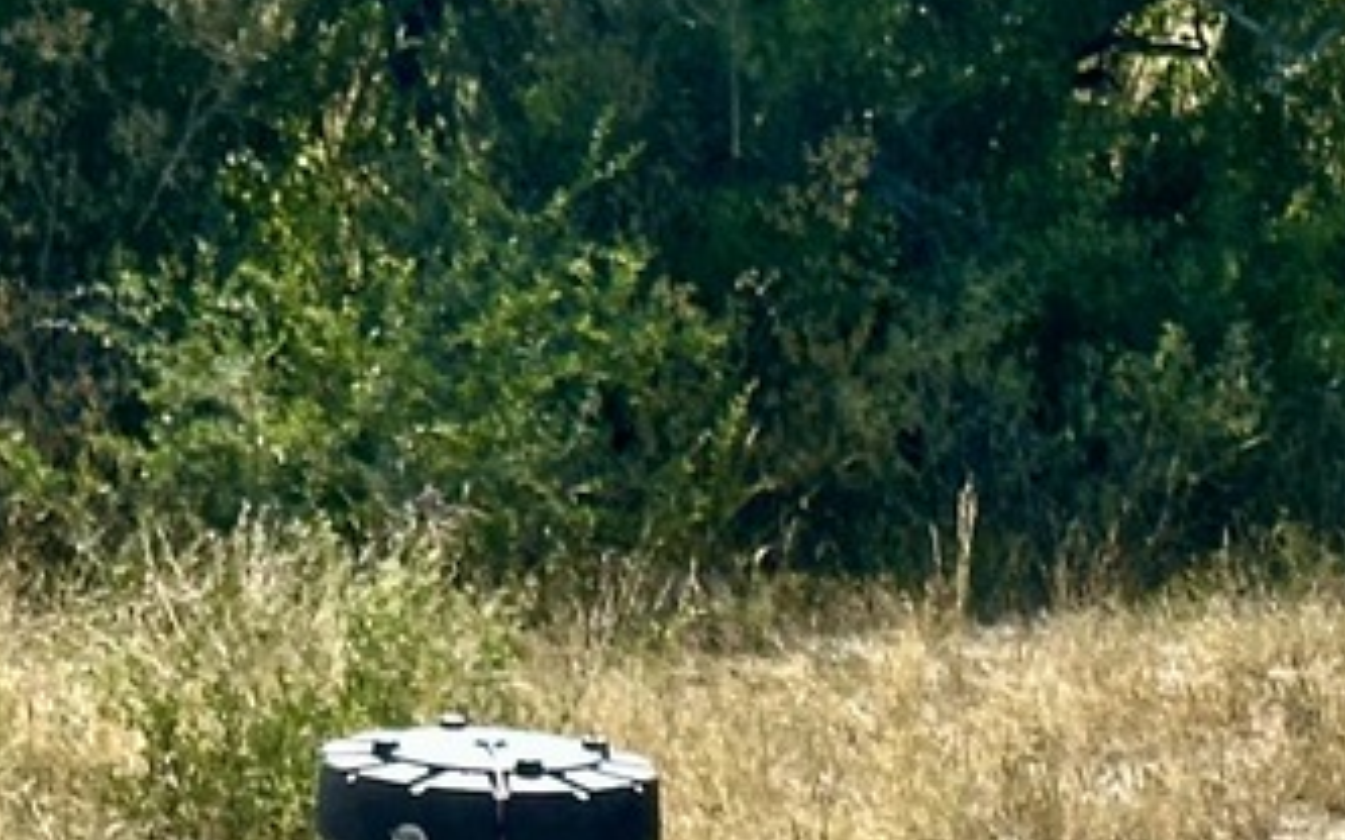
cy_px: 1737
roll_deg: -1.1
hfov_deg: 9.5
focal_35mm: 220
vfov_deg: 5.8
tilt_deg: -13.4
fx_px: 8063
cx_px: 820
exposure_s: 1/2890
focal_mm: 6.86
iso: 64
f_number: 1.78
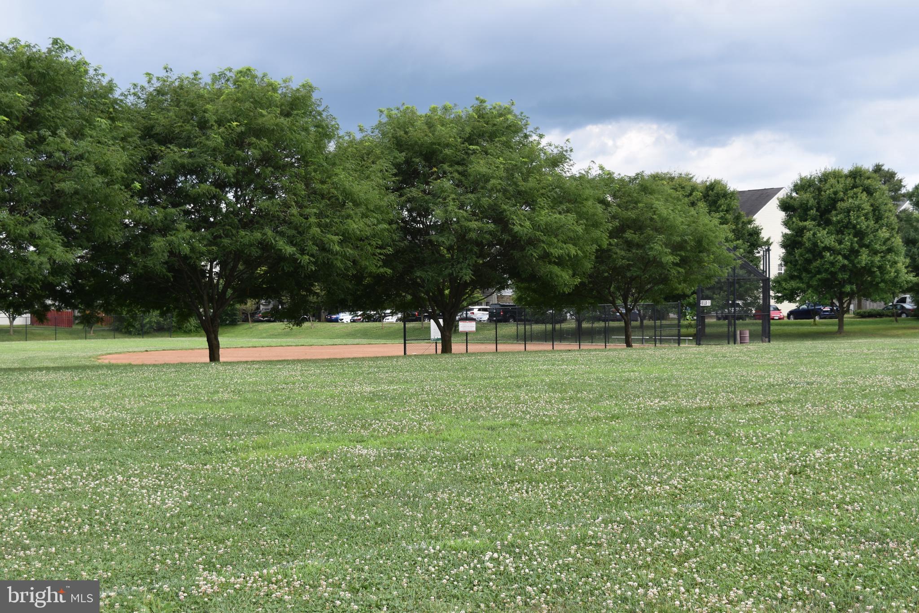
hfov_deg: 41.1
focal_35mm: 48
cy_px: 306
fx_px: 1225
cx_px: 460
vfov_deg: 28.1
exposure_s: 1/160
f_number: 6.3
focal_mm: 32
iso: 100
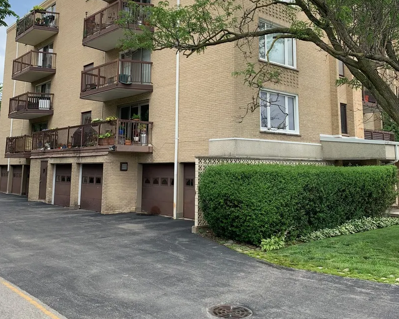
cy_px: 106
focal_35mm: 34
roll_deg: -0.8
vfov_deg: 42.8
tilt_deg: +9.3
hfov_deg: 52.8
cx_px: 199
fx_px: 402
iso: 25
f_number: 1.8
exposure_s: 1/1299
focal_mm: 4.25
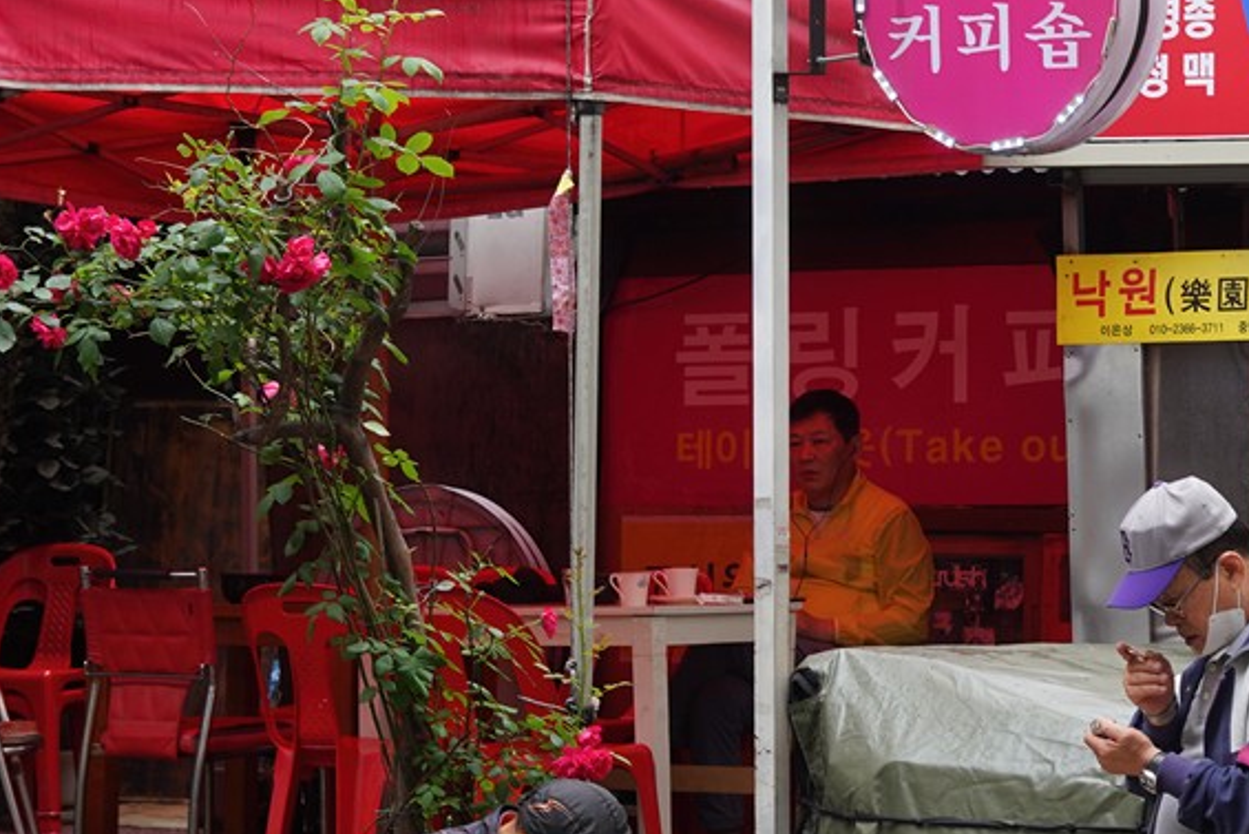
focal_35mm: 124
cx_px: 1043
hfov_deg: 16.4
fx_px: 4303
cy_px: 334
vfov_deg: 11.1
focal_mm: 35
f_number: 7.1
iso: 200
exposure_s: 1/100
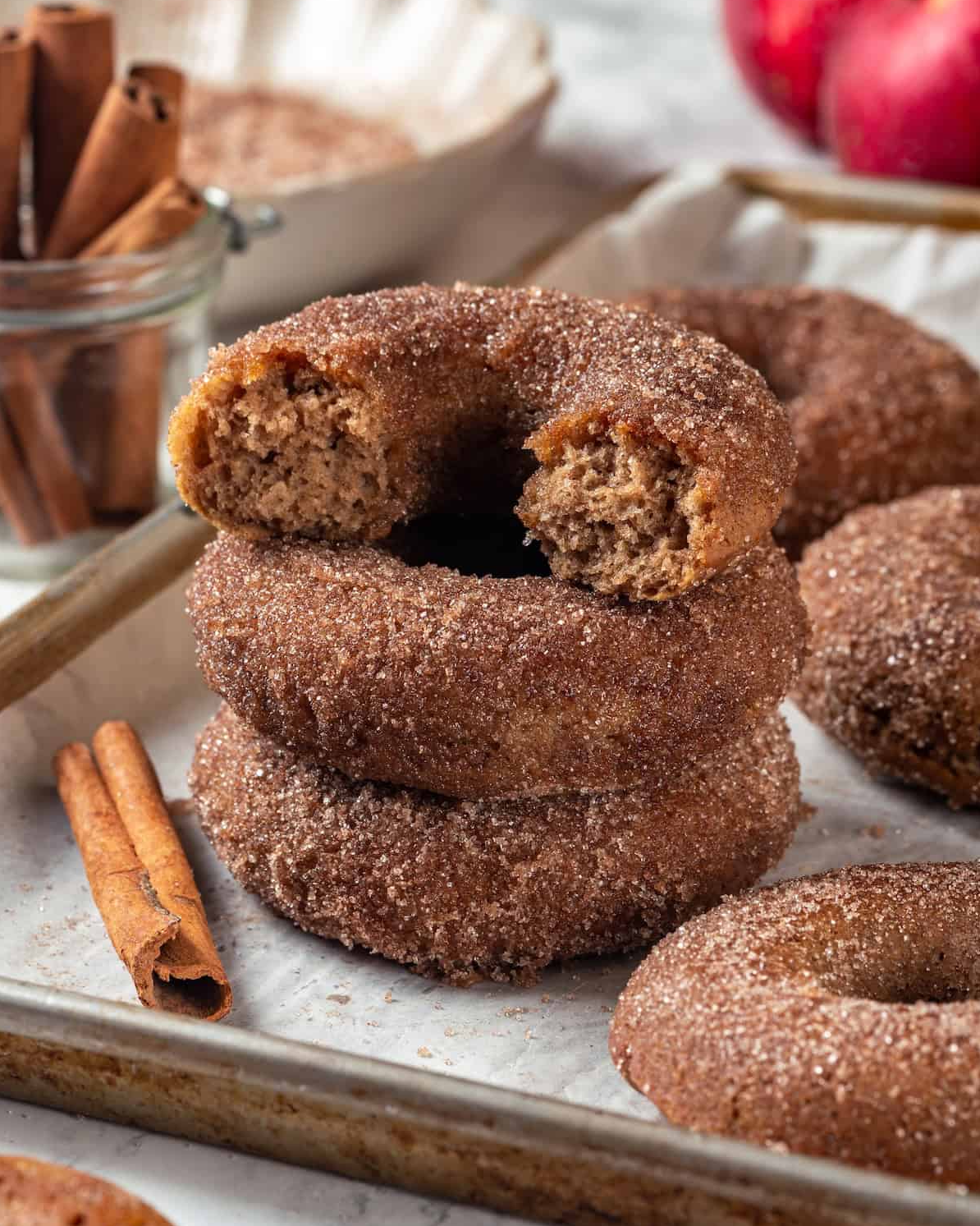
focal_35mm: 119
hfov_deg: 13.0
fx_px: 4315
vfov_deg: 16.2
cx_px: 490
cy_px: 689
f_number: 14
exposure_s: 1/160
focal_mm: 105
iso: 100
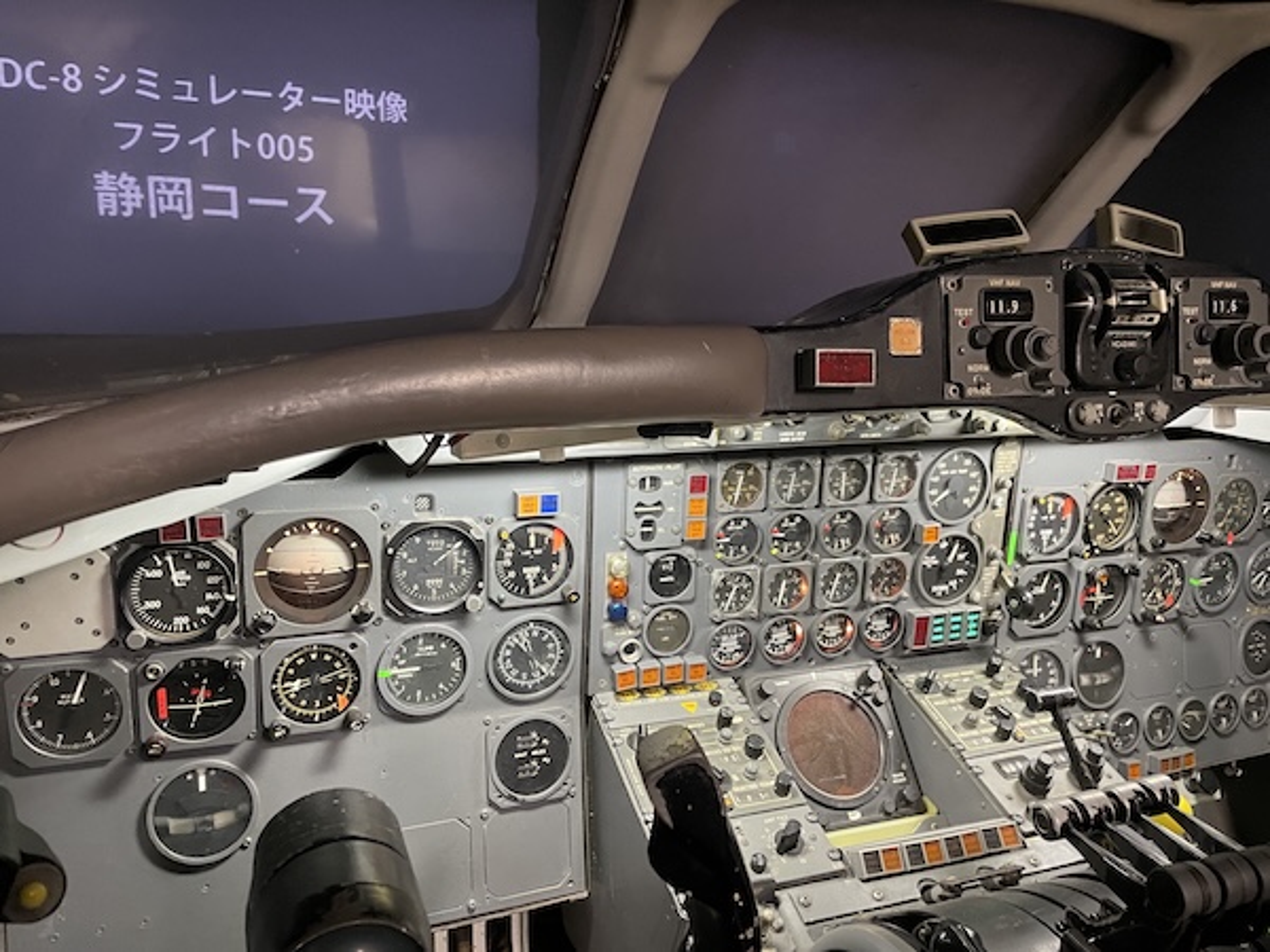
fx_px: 954
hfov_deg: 67.3
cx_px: 635
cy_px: 476
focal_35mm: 26
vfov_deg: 53.1
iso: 500
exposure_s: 1/33
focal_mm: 4.2
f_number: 1.6
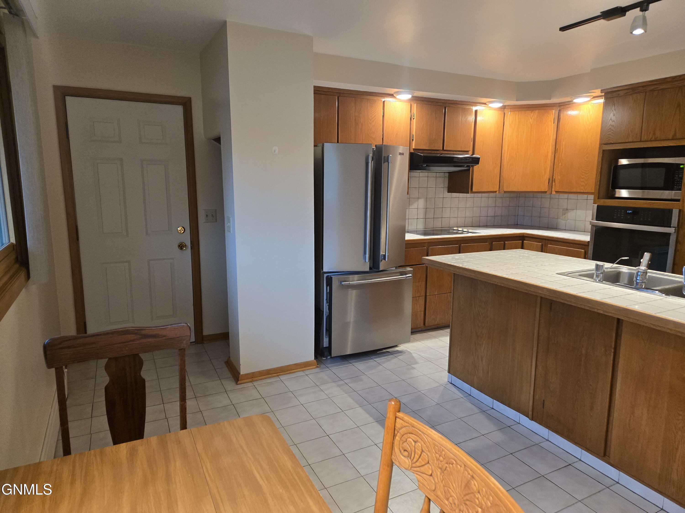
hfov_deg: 73.9
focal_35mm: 23
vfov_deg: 58.9
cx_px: 342
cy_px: 256
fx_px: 455
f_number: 1.8
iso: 320
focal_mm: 5.4
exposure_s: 1/120
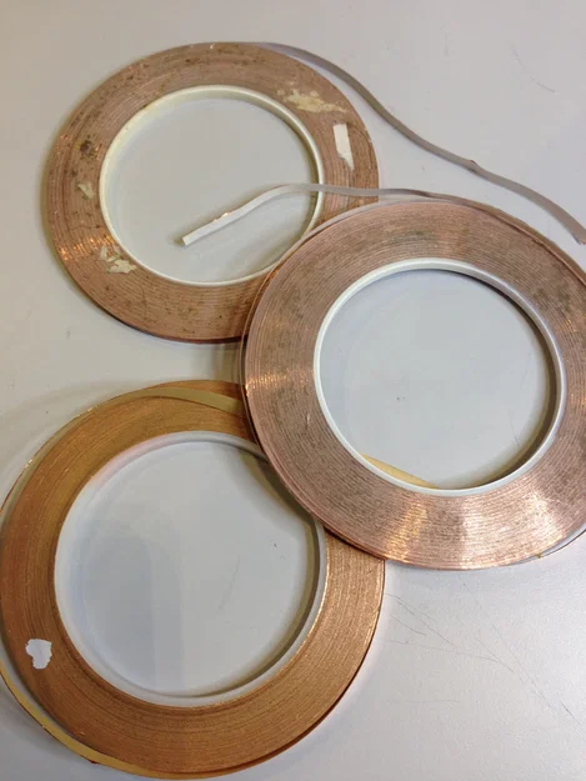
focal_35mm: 33
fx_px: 745
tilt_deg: -71.6
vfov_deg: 55.3
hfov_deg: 43.0
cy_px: 390
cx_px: 293
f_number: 2.4
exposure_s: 1/60
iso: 50
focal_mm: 4.12
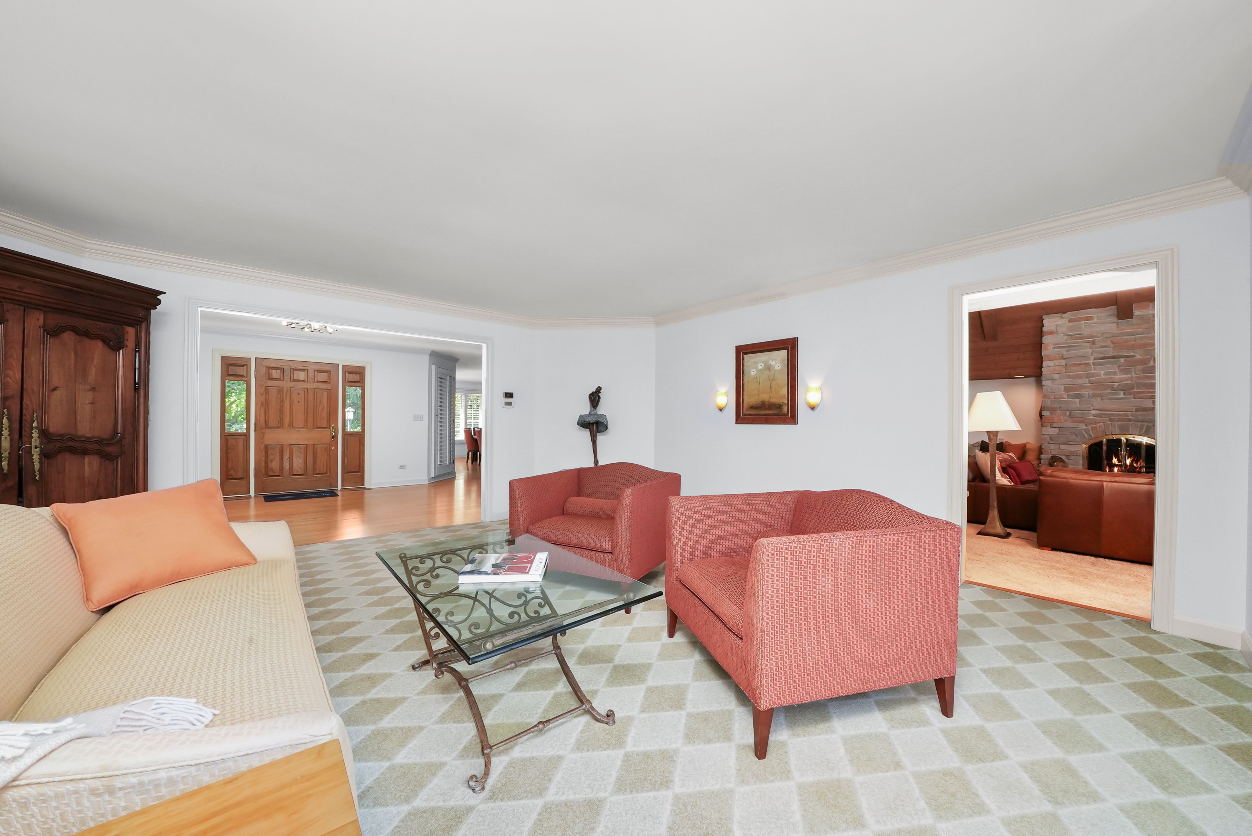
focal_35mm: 12
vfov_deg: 90.1
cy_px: 418
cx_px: 626
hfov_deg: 112.6
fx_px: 417
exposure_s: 1/3
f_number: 13
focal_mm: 12
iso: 1600
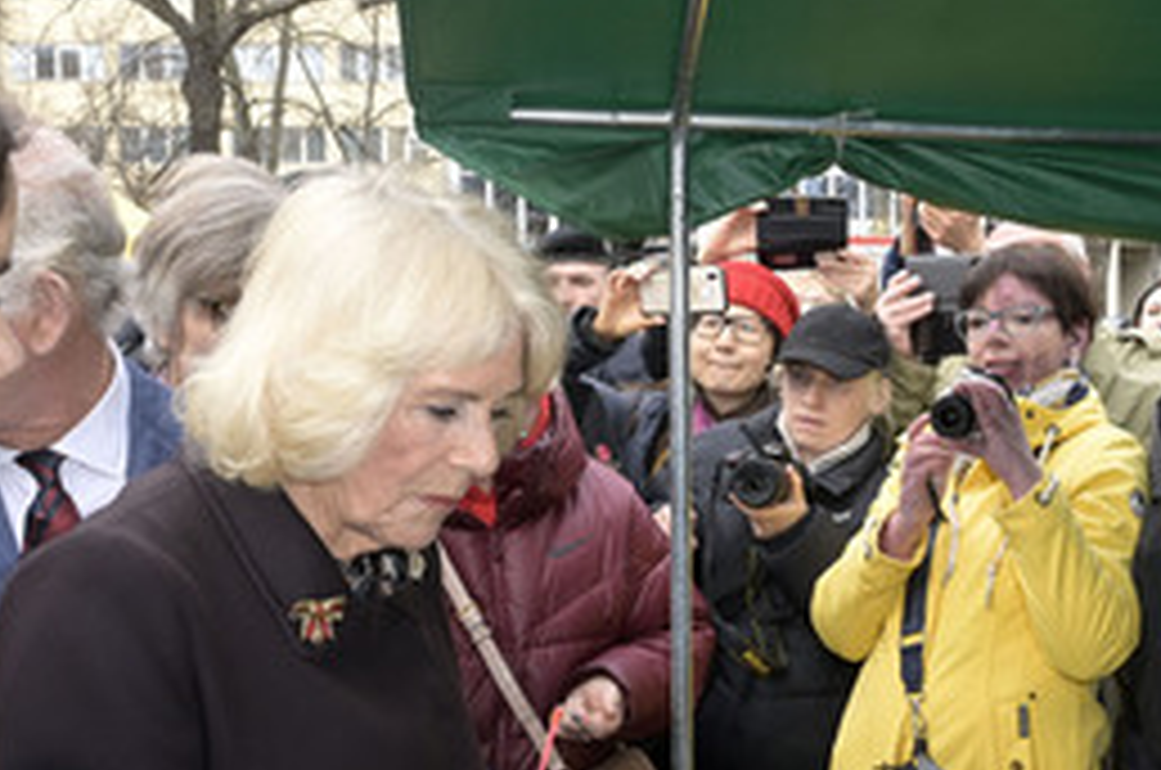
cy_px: 513
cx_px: 889
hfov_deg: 44.7
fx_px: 1352
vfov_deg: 31.5
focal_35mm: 42
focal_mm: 24
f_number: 10
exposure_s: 1/250
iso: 1250
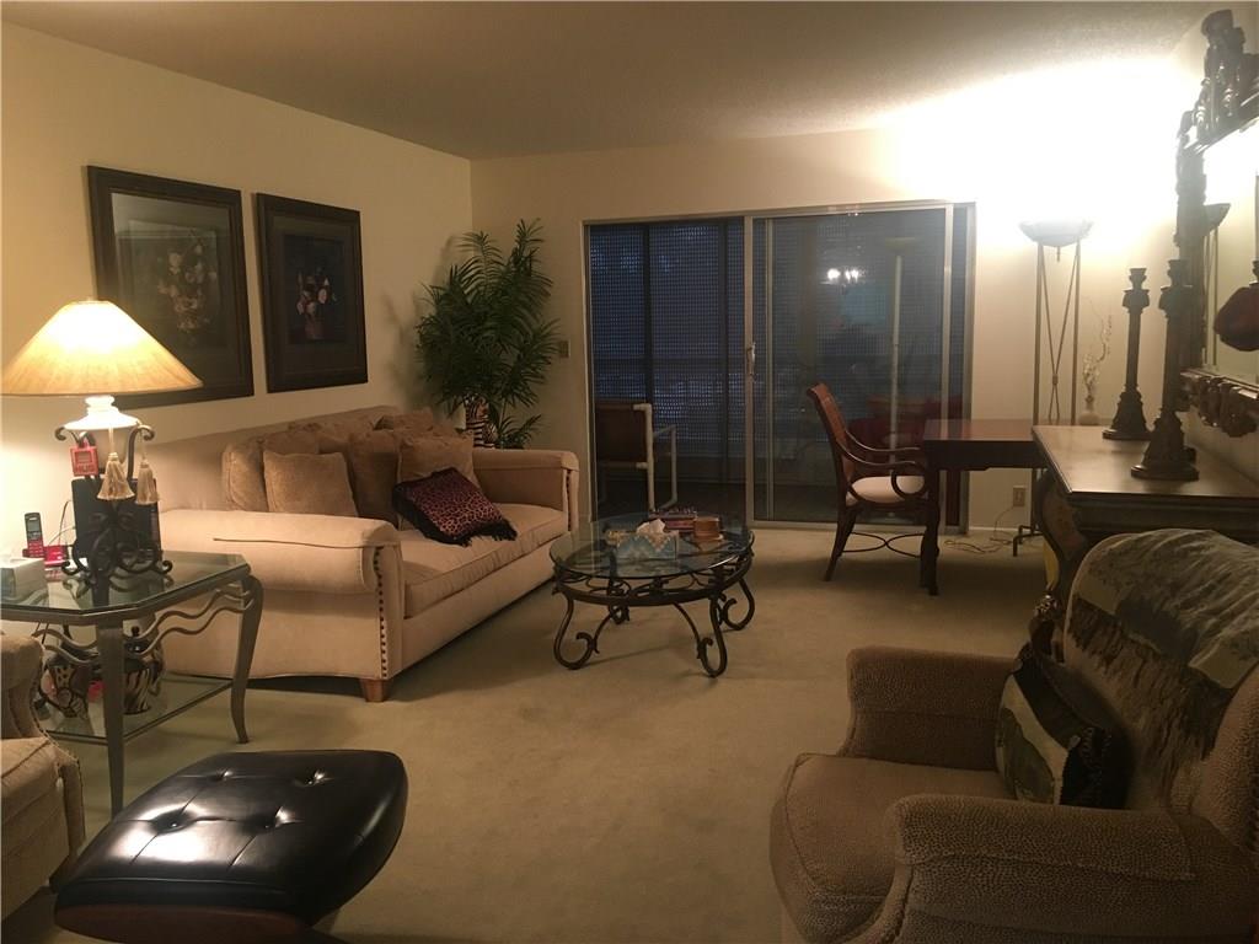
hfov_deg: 61.7
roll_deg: -1.0
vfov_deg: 48.2
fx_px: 1055
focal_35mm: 29
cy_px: 472
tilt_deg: -8.0
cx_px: 630
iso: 160
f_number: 2.2
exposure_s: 1/30
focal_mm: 4.15
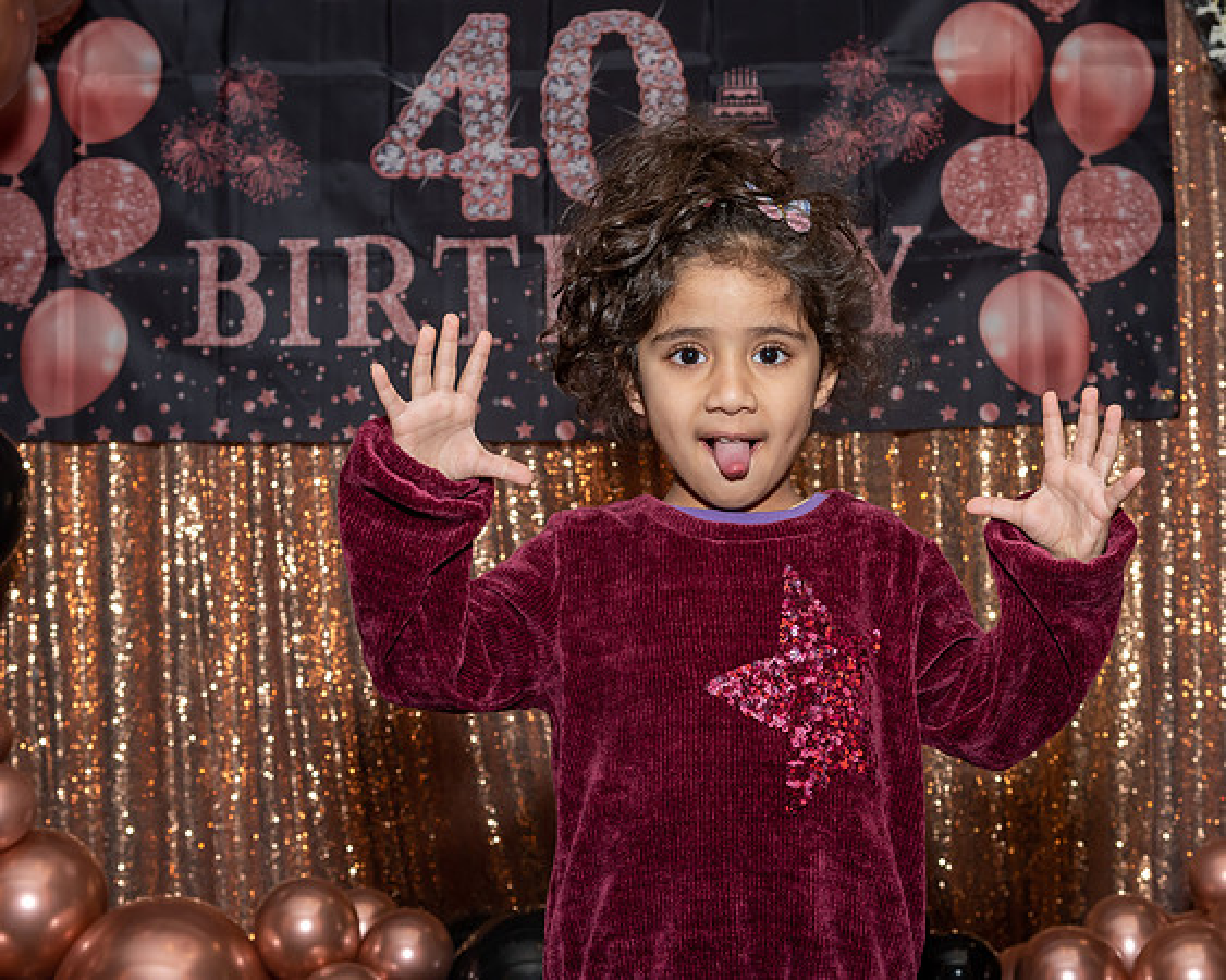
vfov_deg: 24.9
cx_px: 652
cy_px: 484
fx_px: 2221
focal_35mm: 61
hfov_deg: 30.9
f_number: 7.1
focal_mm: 35
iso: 400
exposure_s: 1/250
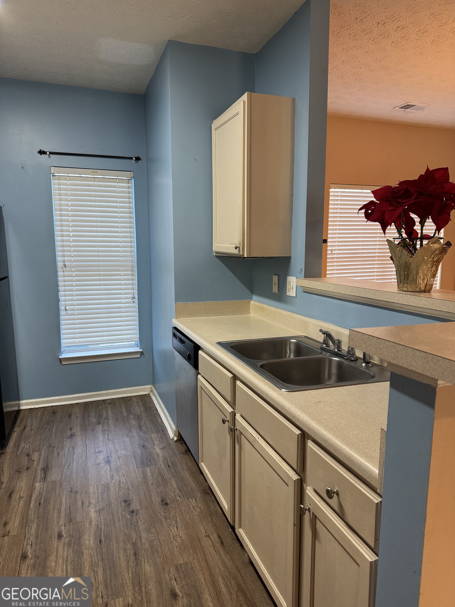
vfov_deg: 71.6
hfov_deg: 56.8
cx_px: 228
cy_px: 304
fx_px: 421
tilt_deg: -8.6
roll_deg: +1.3
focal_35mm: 24
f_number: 1.78
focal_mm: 6.76
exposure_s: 1/60
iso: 200
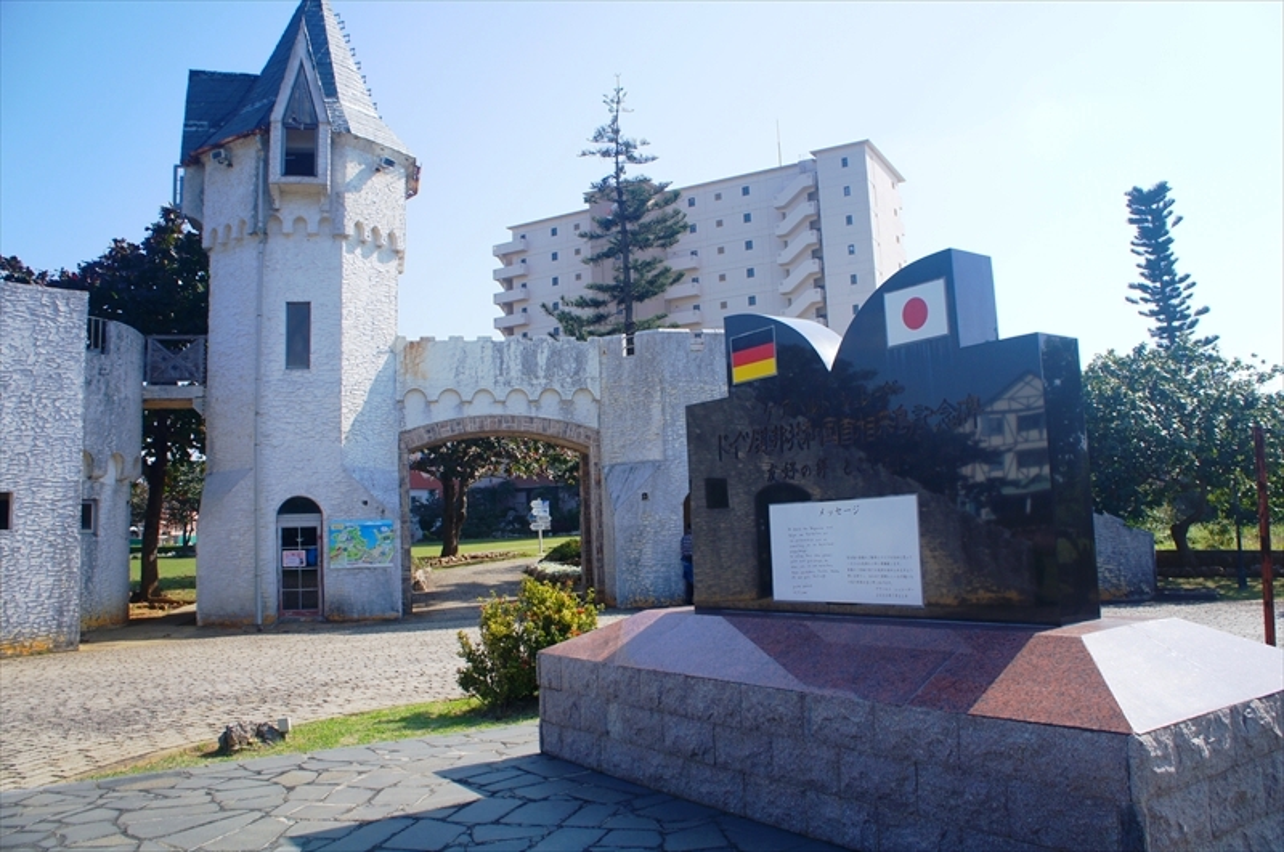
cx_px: 642
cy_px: 426
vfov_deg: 47.8
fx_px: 962
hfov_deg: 67.5
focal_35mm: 27
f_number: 7.1
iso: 200
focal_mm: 18
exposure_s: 1/500
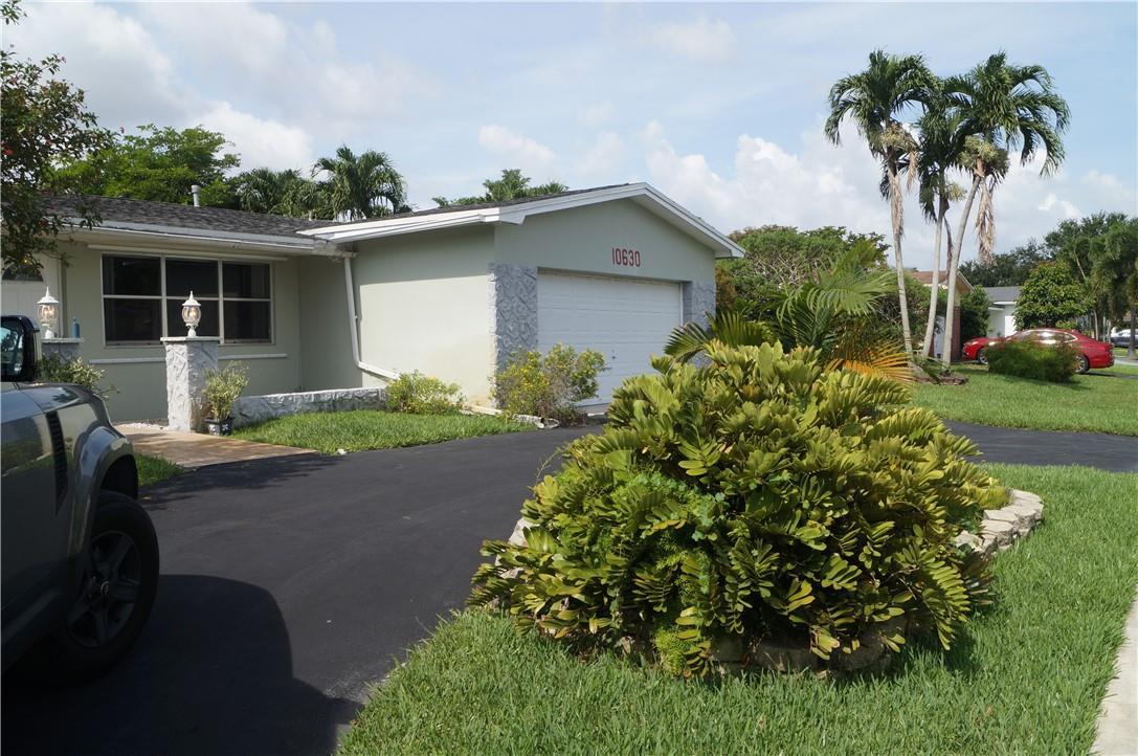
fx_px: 947
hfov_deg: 62.0
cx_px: 569
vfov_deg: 43.5
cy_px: 378
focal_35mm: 30
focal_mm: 20
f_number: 13
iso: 100
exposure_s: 1/125
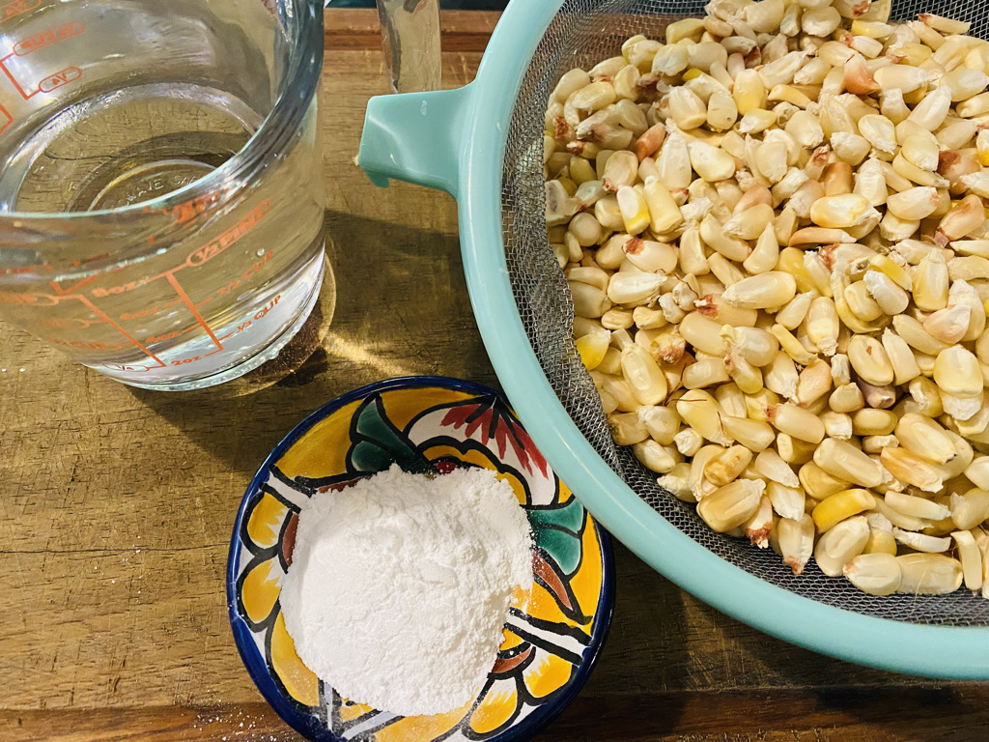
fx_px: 743
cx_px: 494
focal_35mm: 26
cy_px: 371
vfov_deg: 53.1
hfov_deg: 67.3
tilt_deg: -65.4
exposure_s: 1/54
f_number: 1.8
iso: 500
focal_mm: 4.25
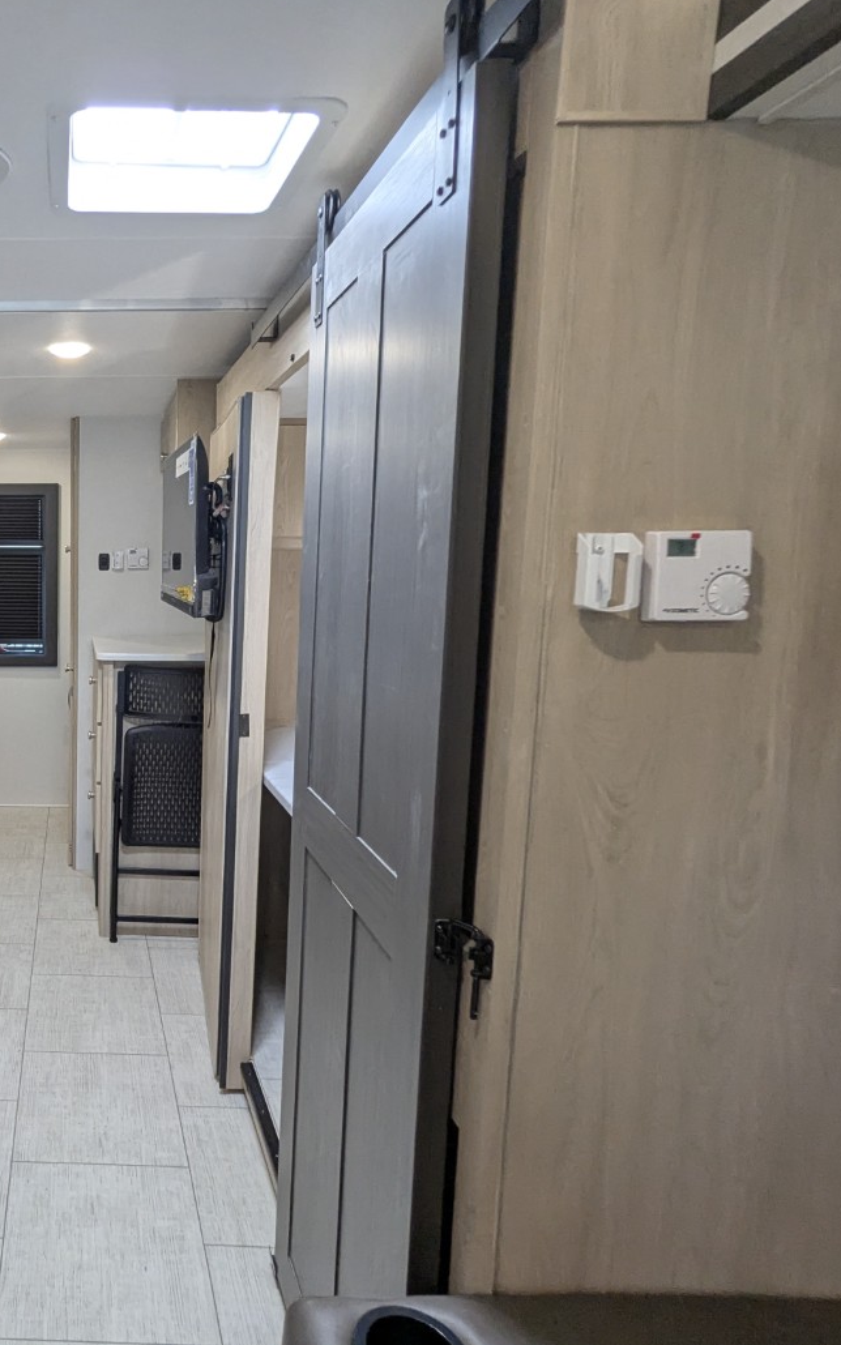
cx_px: 48
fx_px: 843
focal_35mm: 23
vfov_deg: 77.2
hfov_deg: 46.5
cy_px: 671
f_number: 2.2
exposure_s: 1/81.6
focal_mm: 2.35
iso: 152
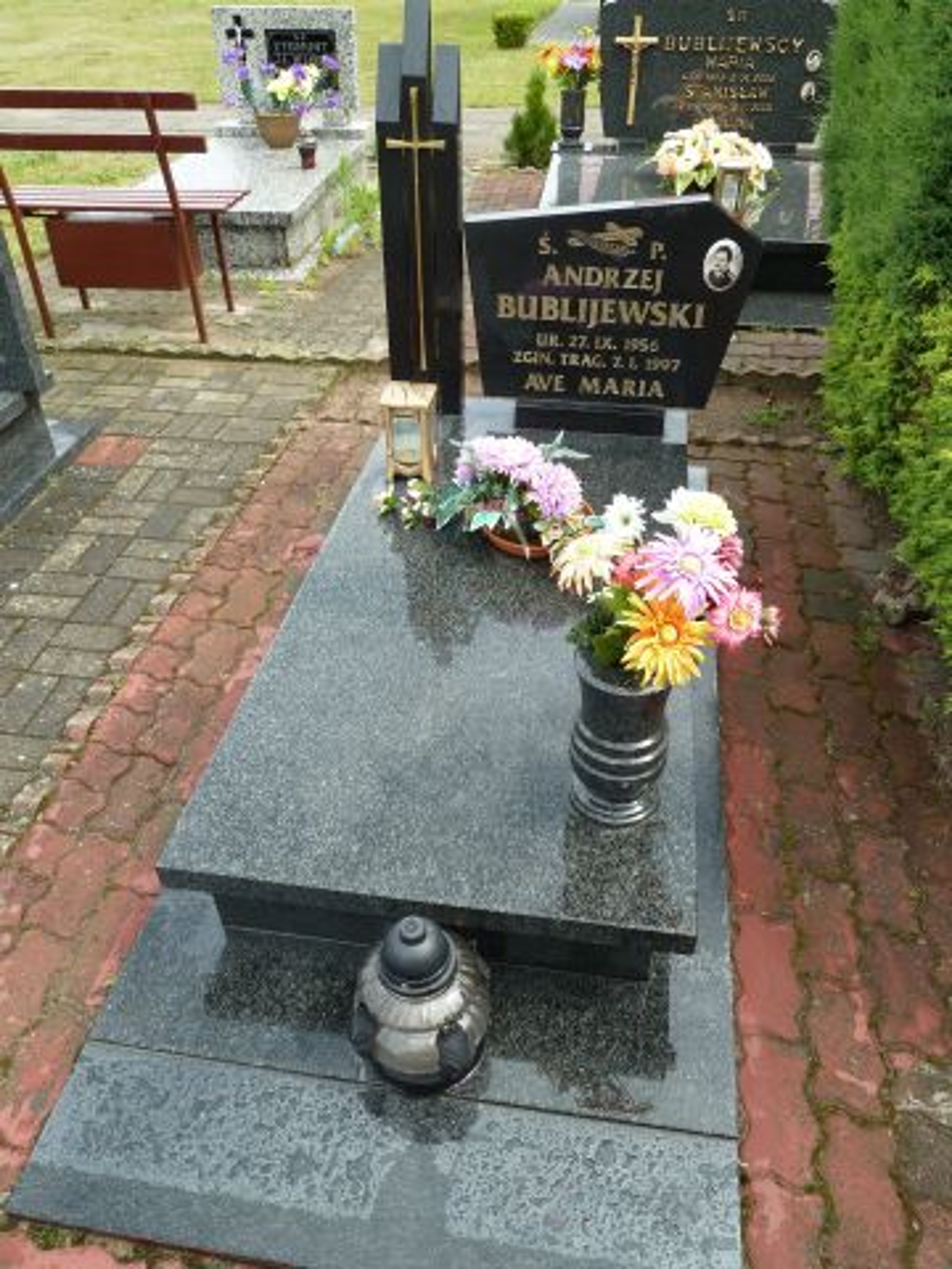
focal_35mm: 25
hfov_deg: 54.9
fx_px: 917
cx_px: 476
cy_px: 634
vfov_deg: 69.4
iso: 80
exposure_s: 1/200
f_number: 4
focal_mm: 4.1
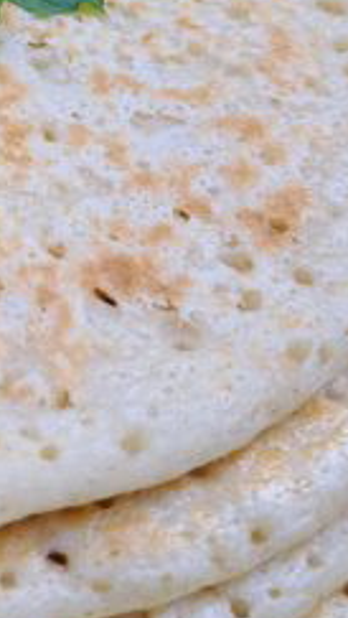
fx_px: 1408
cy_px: 125
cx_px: -145
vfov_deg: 24.3
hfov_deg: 13.4
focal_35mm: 86
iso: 50
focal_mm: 5.23
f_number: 1.8
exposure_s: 1/205
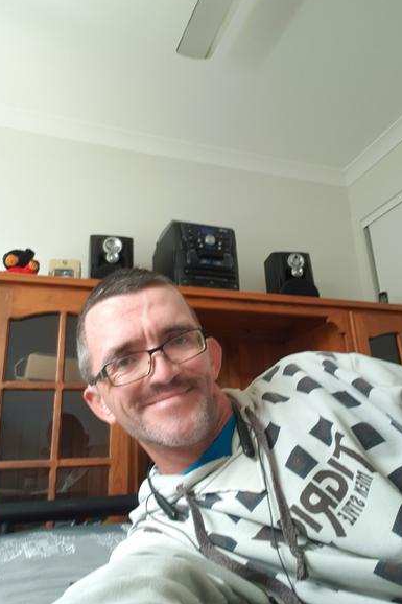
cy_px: 300
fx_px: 452
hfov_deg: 47.9
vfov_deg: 67.4
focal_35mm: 27
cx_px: 190
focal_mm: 2.92
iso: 80
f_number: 1.7
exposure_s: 1/50
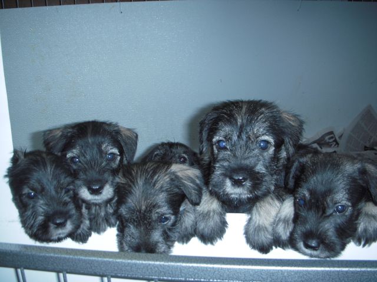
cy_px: 141
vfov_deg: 37.7
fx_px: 414
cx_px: 188
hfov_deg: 49.0
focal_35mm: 38
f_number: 3.3
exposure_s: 1/30
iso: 100
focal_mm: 6.3
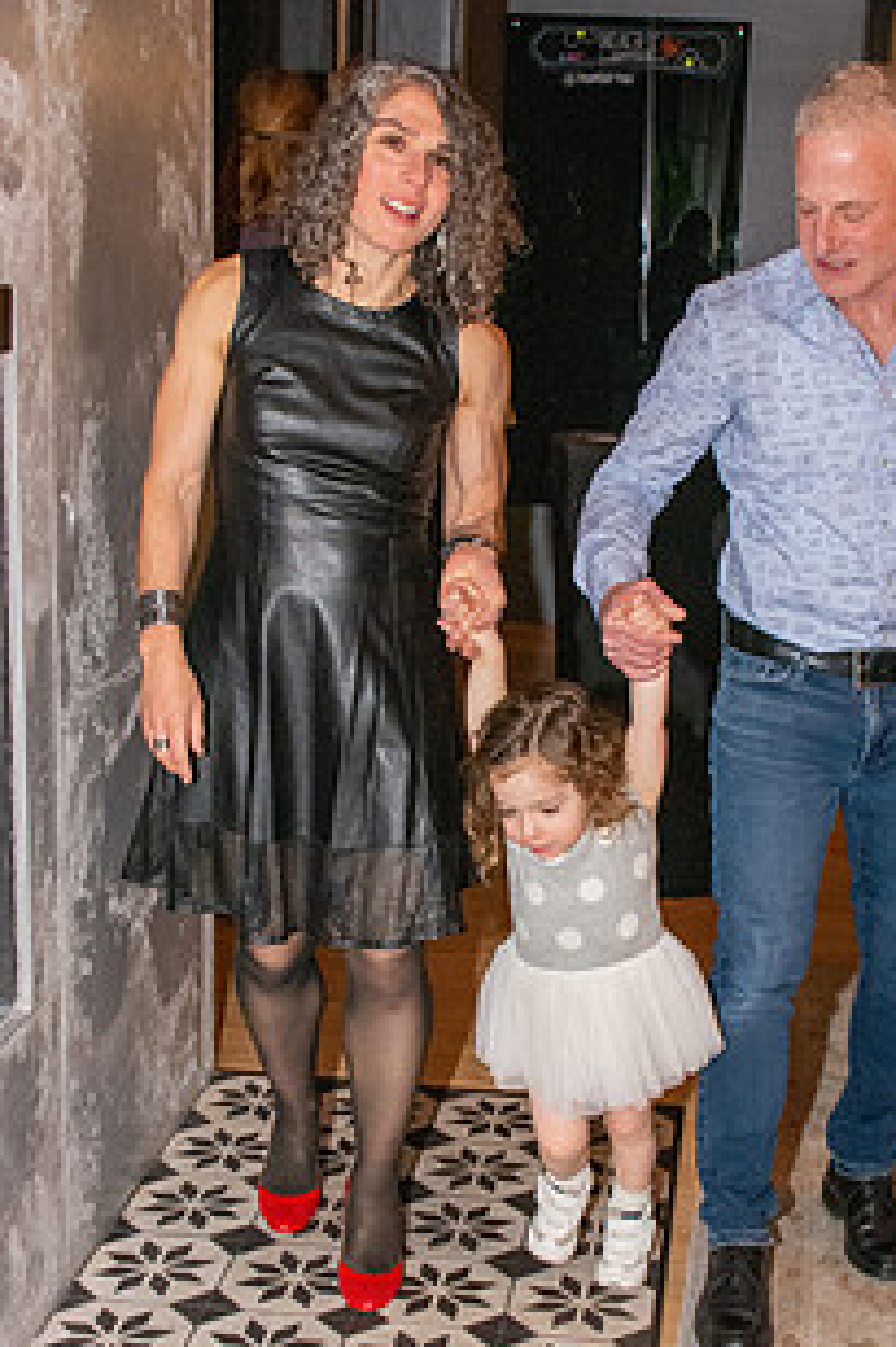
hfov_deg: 23.6
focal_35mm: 57
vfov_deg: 35.0
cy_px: 787
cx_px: 594
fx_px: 2130
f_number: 10
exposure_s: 1/100
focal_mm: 26
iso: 5000
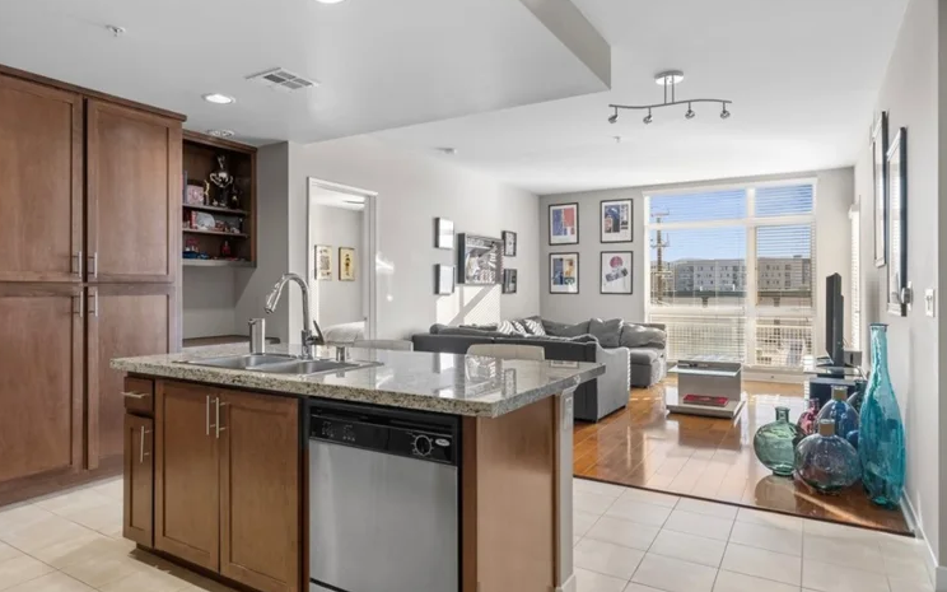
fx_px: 594
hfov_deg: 77.1
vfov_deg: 53.0
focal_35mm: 23
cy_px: 281
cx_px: 449
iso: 320
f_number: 9.5
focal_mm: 20
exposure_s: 1/15
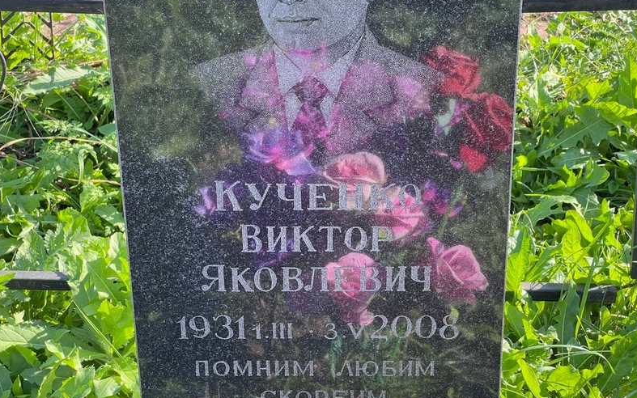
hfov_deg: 24.9
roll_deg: -0.3
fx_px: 1441
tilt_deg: -27.9
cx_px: 321
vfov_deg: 15.7
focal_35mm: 83
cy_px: 224
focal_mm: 9
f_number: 2.8
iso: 32
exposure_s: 1/99
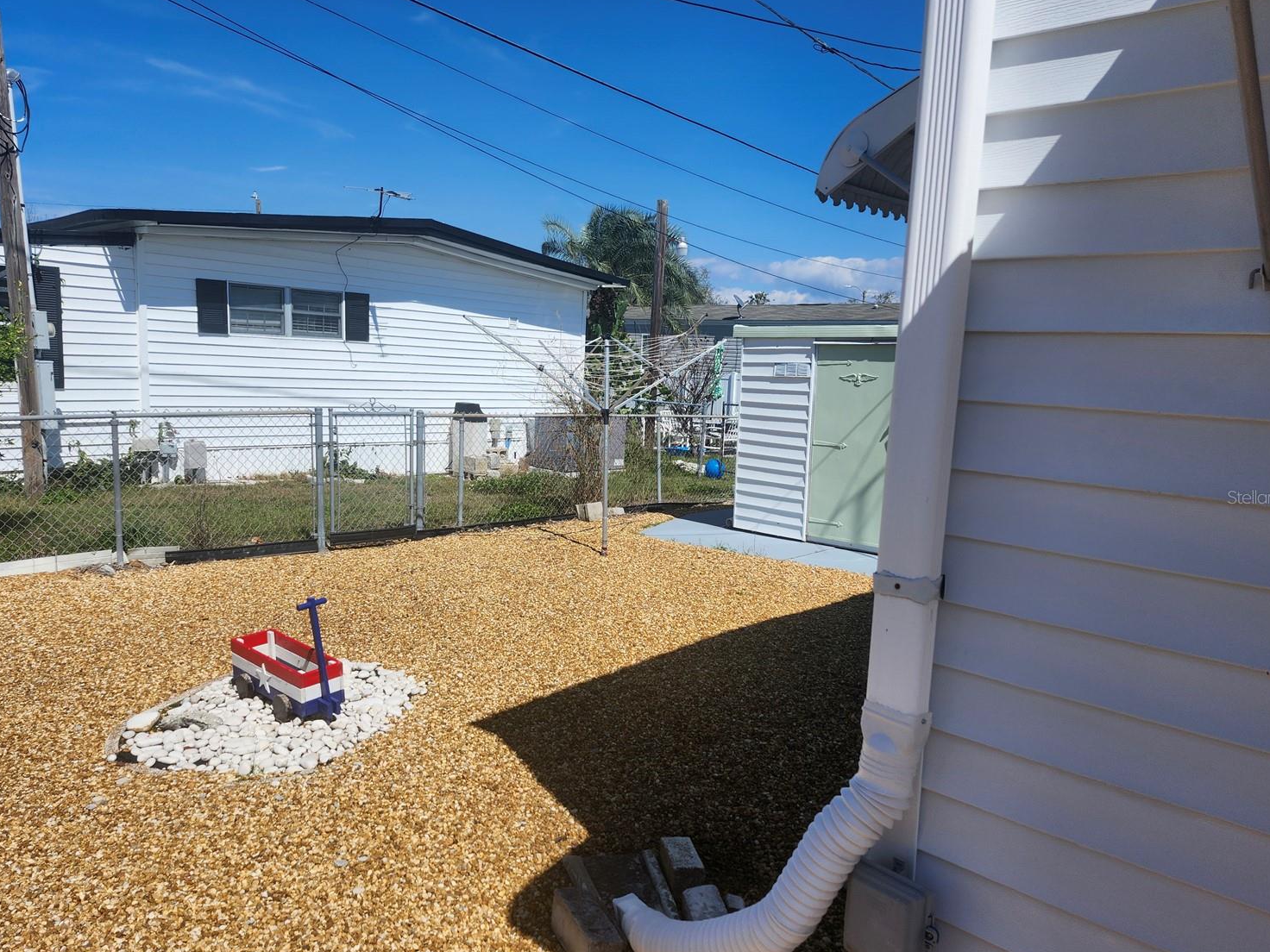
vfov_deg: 54.9
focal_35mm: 25
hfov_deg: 69.4
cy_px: 497
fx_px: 917
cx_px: 619
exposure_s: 1/2628
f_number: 1.8
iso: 25
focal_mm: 5.54
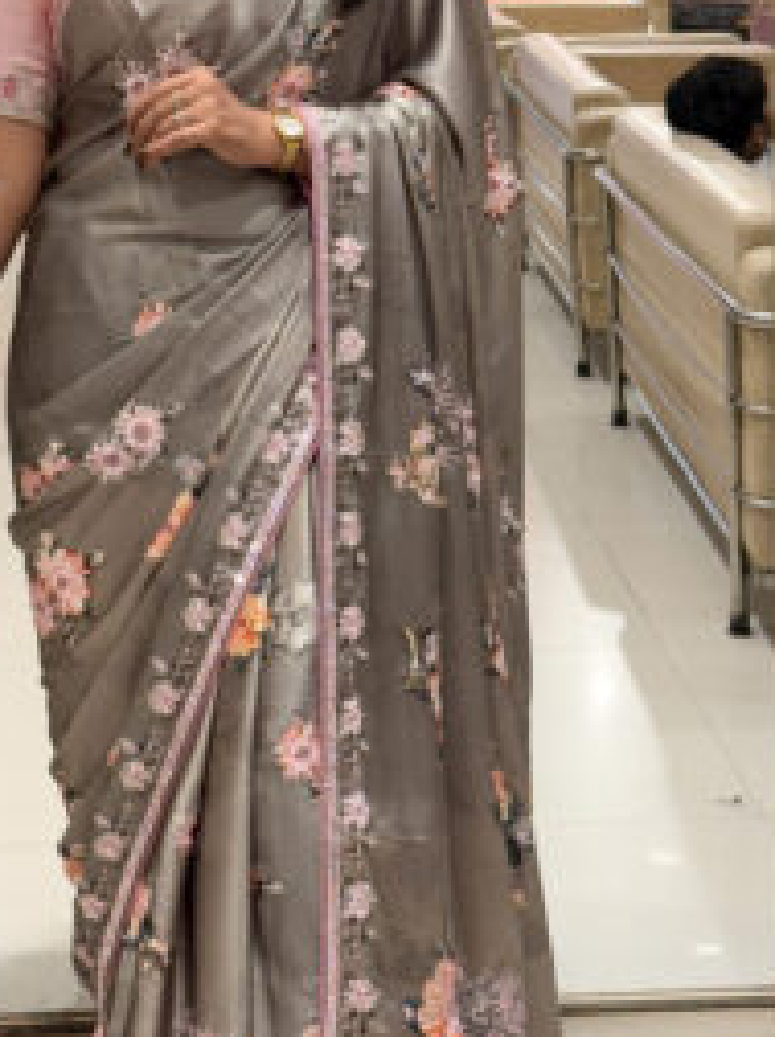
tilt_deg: -10.8
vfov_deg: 25.6
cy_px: 410
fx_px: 2274
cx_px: 262
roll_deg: +1.8
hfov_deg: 19.3
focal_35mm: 76
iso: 50
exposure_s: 1/100
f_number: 1.78
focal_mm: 6.76
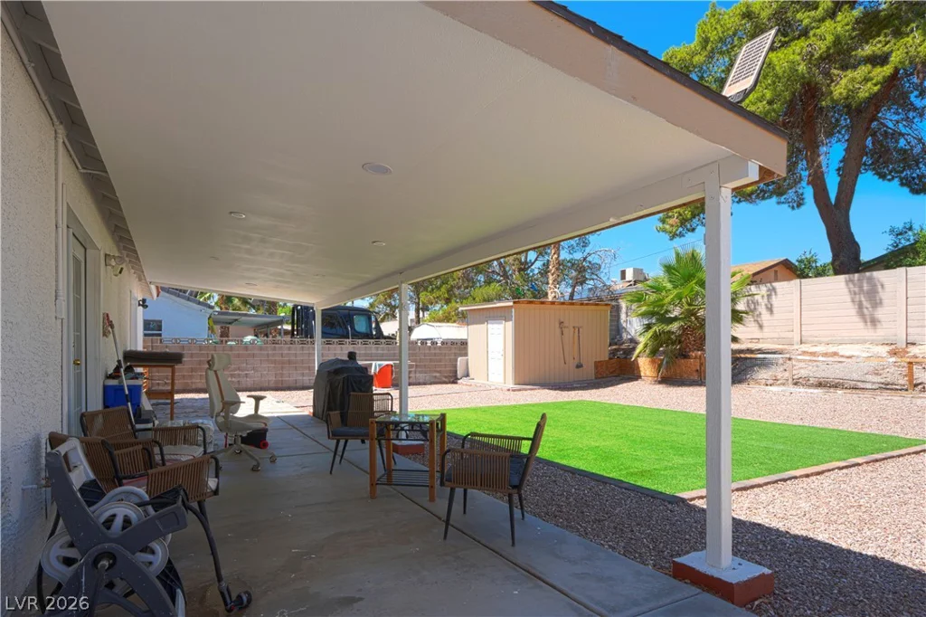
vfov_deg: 67.3
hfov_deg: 90.0
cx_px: 463
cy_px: 308
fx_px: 463
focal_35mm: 18
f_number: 16
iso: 80
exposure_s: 1/8
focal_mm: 12
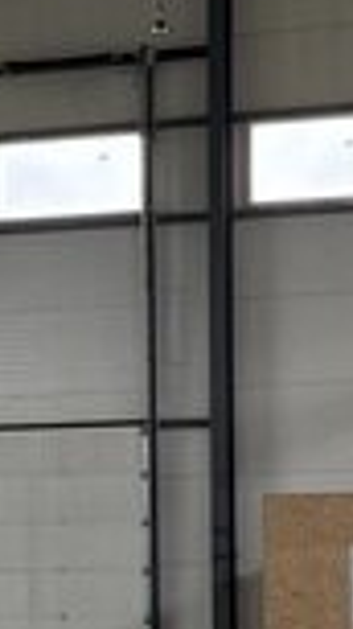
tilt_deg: +3.6
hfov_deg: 6.7
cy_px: 526
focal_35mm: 175
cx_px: -332
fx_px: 2914
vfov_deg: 12.2
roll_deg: +0.8
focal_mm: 6.76
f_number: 1.78
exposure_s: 1/203
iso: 200
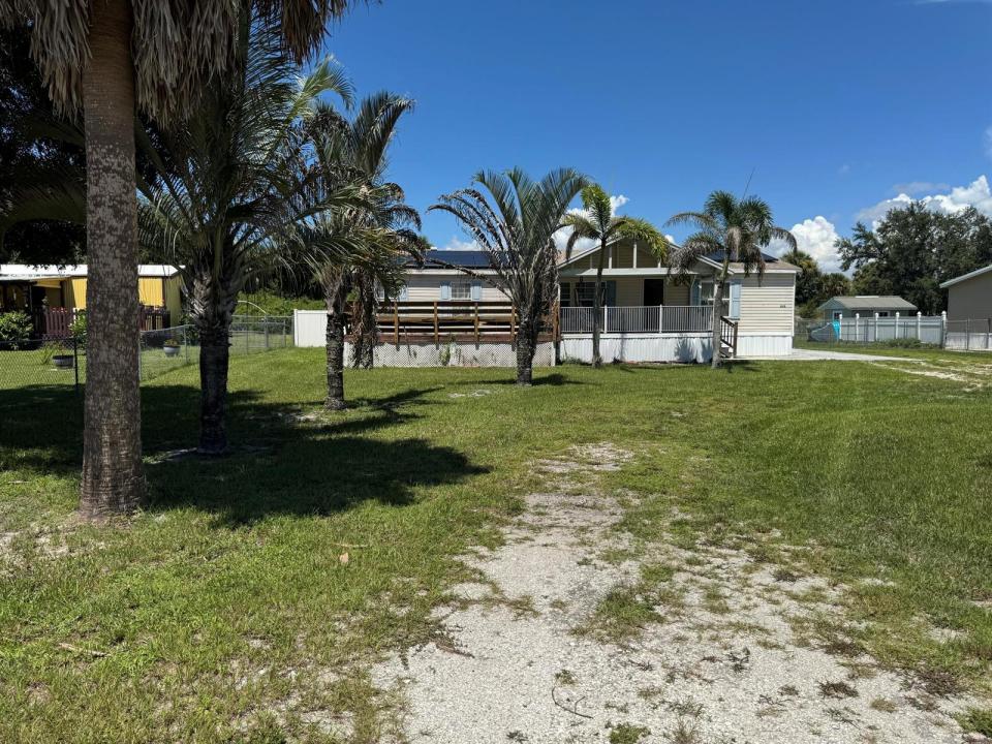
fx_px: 688
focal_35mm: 24
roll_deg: +0.3
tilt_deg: -2.7
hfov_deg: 71.6
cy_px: 372
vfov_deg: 56.8
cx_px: 496
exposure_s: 1/5348
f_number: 1.78
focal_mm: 6.76
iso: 80
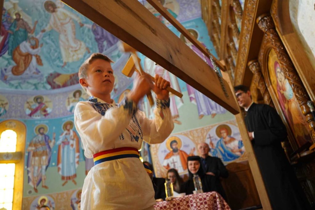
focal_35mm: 28
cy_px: 105
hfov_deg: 65.4
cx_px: 158
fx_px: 245
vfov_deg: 46.5
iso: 3200
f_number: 3.5
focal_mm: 28
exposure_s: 1/50
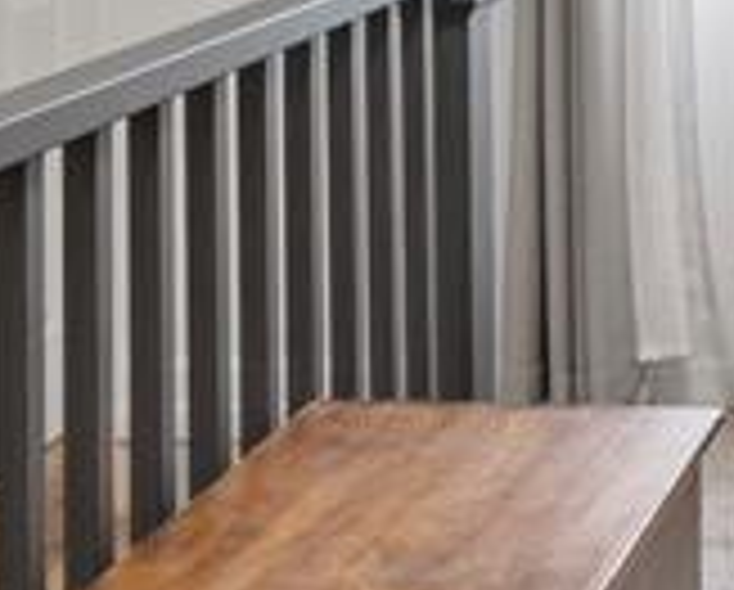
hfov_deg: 17.1
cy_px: -304
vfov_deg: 14.4
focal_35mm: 100
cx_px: 1130
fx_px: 2176
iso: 400
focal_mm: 17
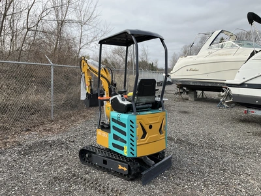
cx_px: 130
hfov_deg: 61.7
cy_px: 98
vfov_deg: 48.2
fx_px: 219
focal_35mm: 29
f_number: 1.8
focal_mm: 3
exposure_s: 1/1412
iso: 25
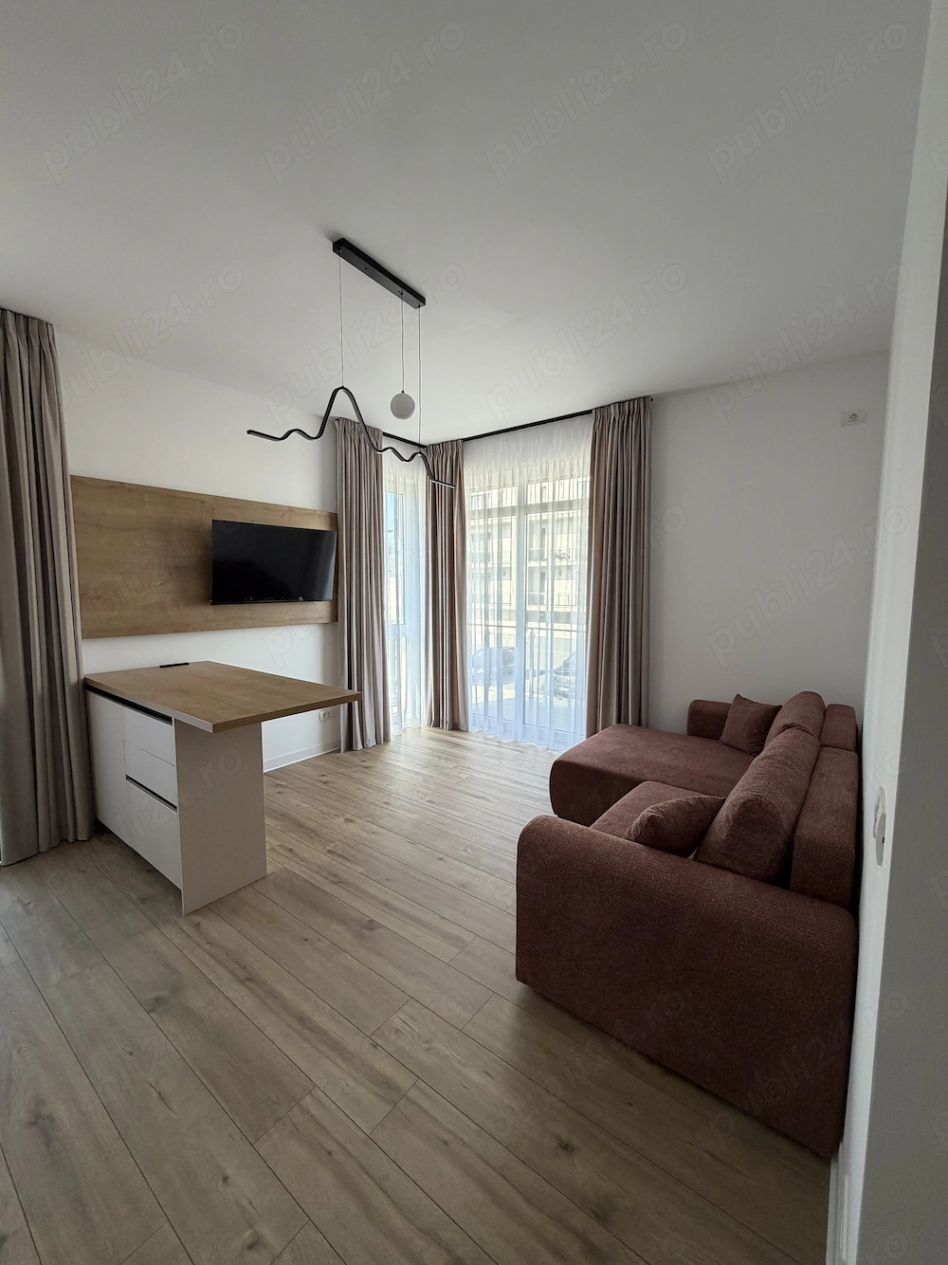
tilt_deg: -4.4
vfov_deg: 102.1
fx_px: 511
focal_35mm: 14
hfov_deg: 85.7
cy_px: 632
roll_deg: -0.5
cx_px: 474
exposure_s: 1/121
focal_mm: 2.22
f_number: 2.2
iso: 200
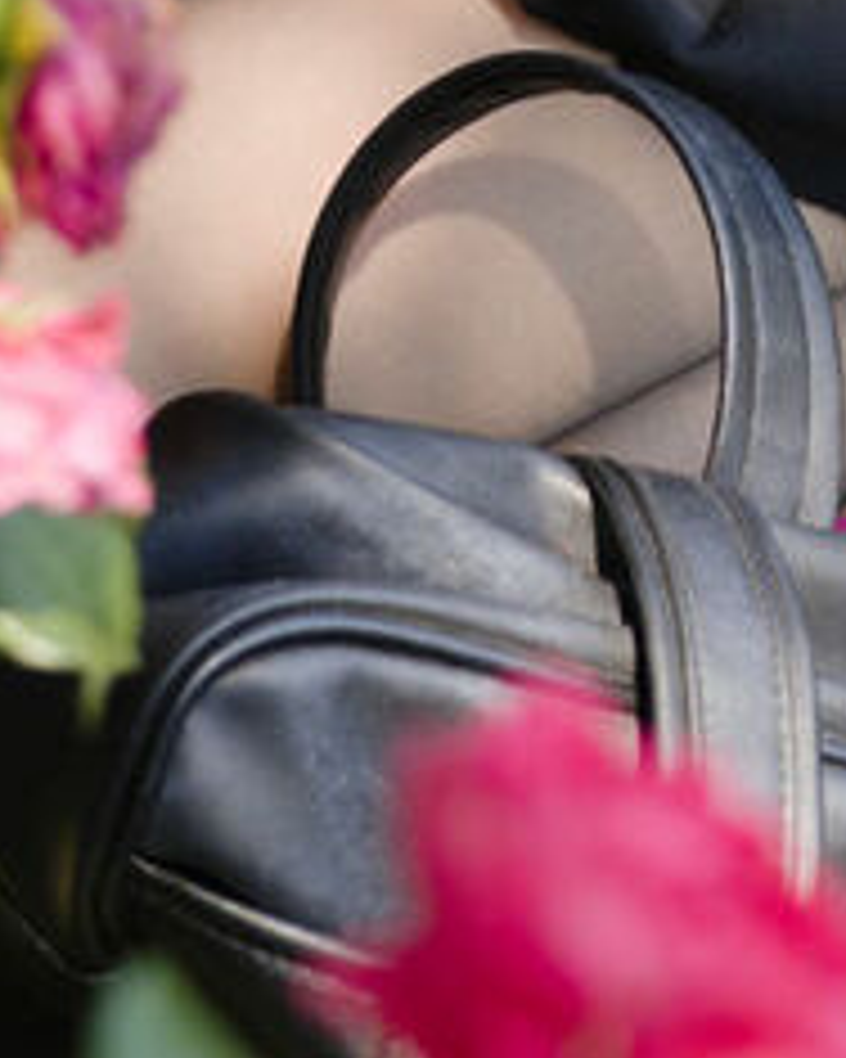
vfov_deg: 7.1
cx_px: 369
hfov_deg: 6.6
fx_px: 7292
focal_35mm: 233
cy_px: -2456
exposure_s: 1/400
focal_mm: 37
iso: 100
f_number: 2.8
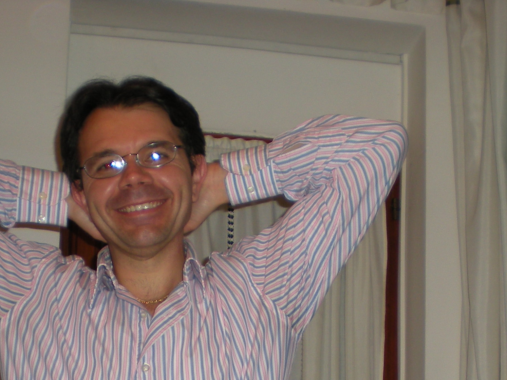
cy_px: 413
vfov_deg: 17.2
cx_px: 290
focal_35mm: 83
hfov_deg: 23.5
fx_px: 1216
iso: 69
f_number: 3.1
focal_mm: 6.3
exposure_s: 1/60
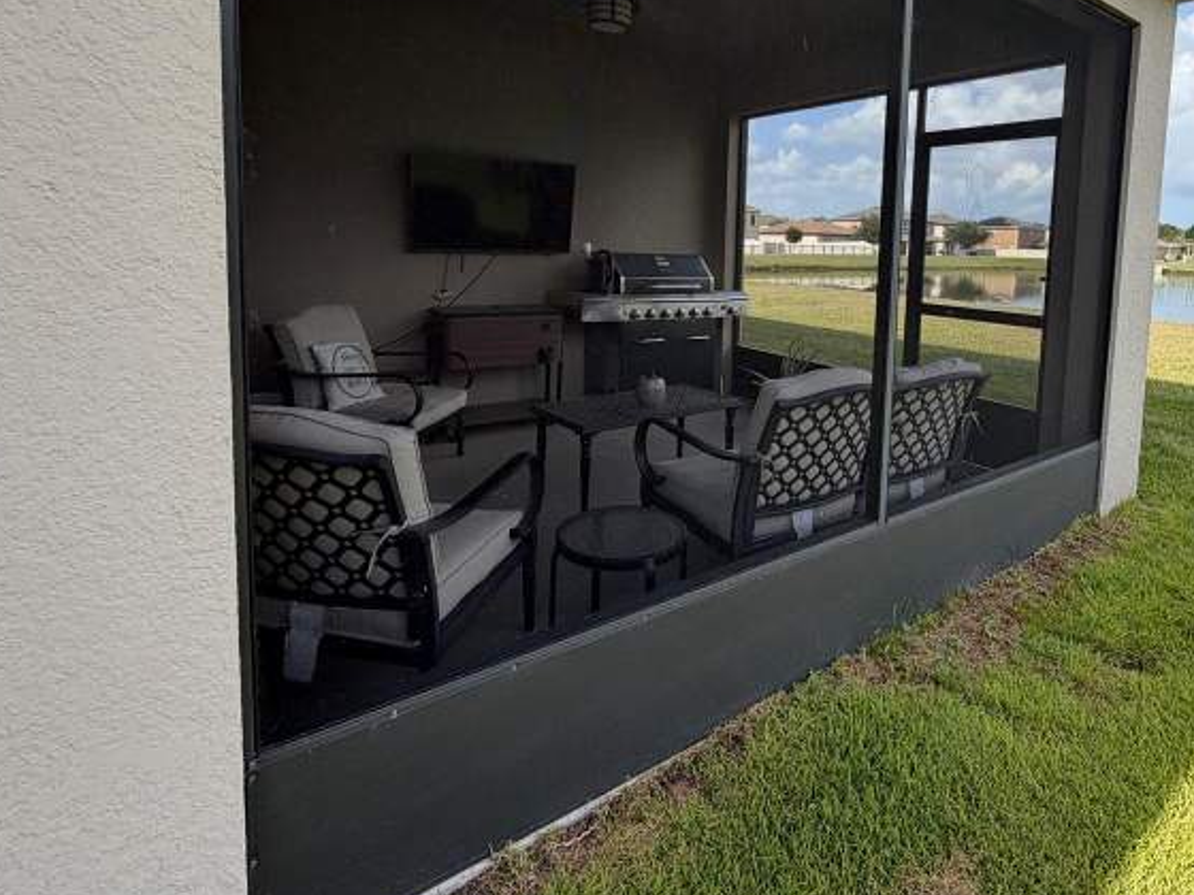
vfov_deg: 64.3
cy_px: 298
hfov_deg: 80.7
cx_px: 721
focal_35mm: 20
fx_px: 690
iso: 40
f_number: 2.2
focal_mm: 2.22
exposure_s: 1/664
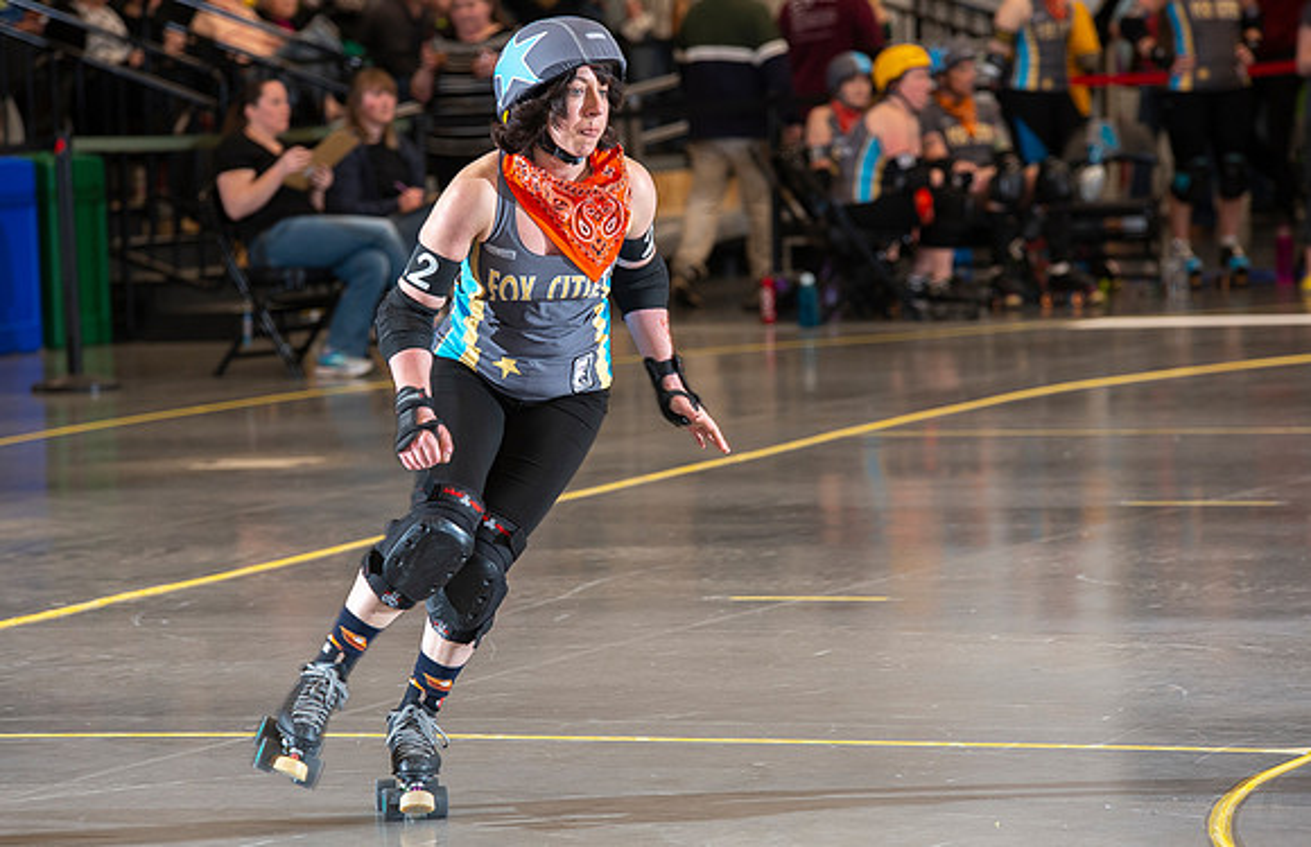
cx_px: 601
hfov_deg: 9.9
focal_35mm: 211
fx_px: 7601
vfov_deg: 6.4
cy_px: 425
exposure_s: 1/160
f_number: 5.6
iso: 640
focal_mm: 185
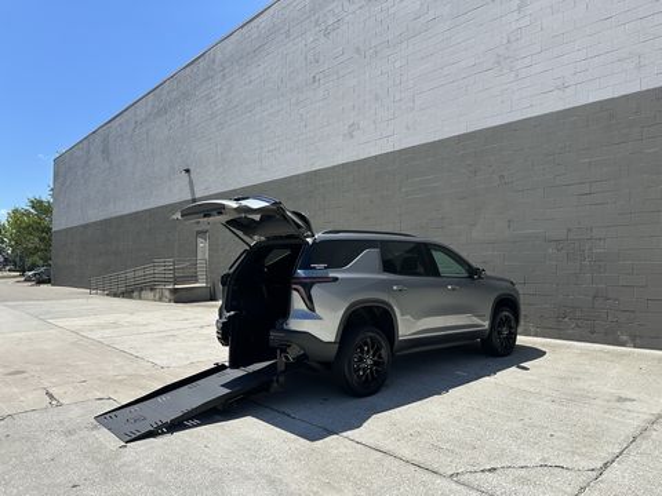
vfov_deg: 56.8
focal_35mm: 24
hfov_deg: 71.6
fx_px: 459
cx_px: 331
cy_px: 248
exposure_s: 1/4762
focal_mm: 6.86
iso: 80
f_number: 1.78
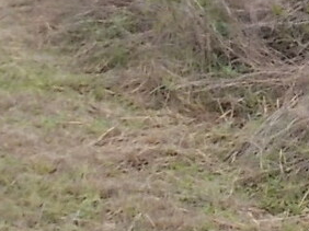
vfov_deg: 11.0
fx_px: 1186
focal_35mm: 133
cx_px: 377
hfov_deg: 14.4
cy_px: -34
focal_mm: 4.6
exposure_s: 1/250
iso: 80
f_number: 3.2
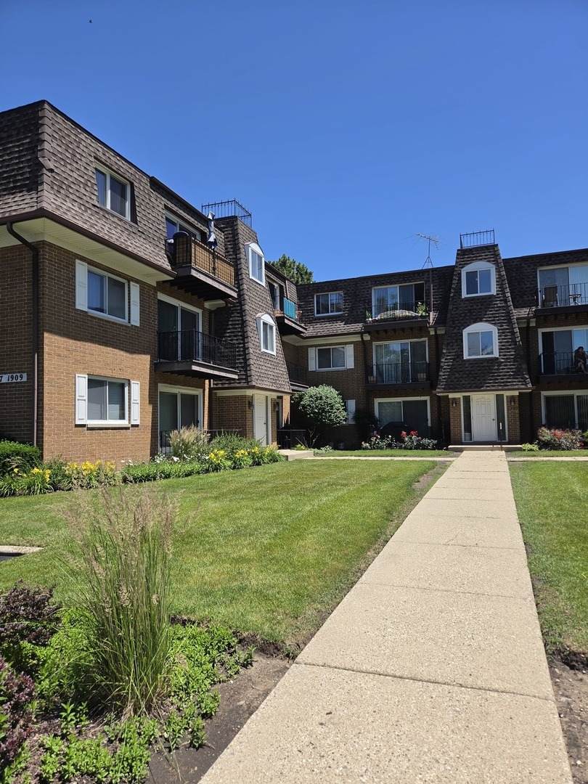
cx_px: 294
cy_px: 392
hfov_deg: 58.9
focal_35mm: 23
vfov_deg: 73.9
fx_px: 521
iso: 80
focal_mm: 5.4
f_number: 1.8
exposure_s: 1/3798
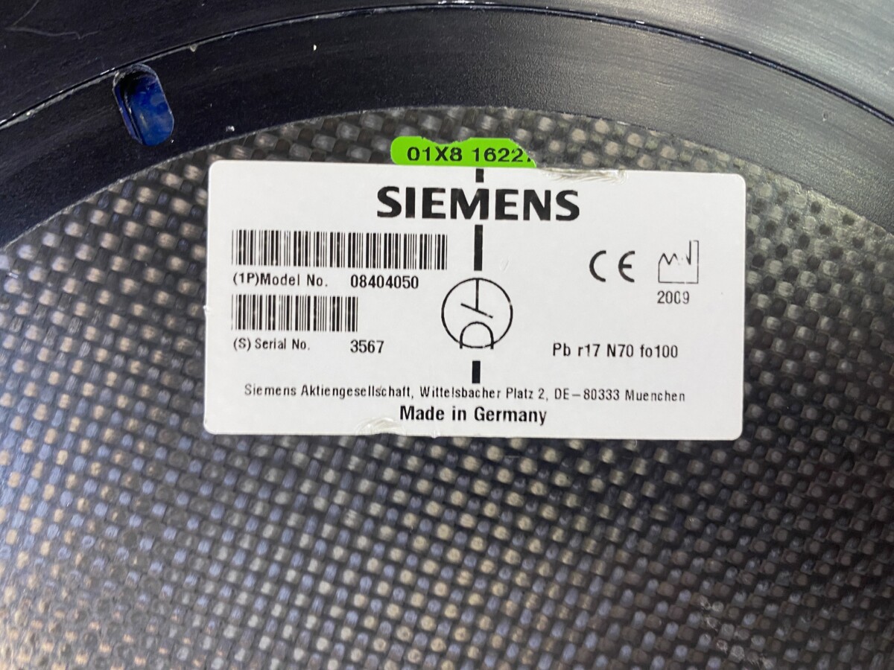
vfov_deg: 54.9
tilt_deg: -85.8
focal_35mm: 25
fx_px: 646
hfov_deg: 69.4
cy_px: 335
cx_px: 447
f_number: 1.8
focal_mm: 4.25
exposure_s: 1/50
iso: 80
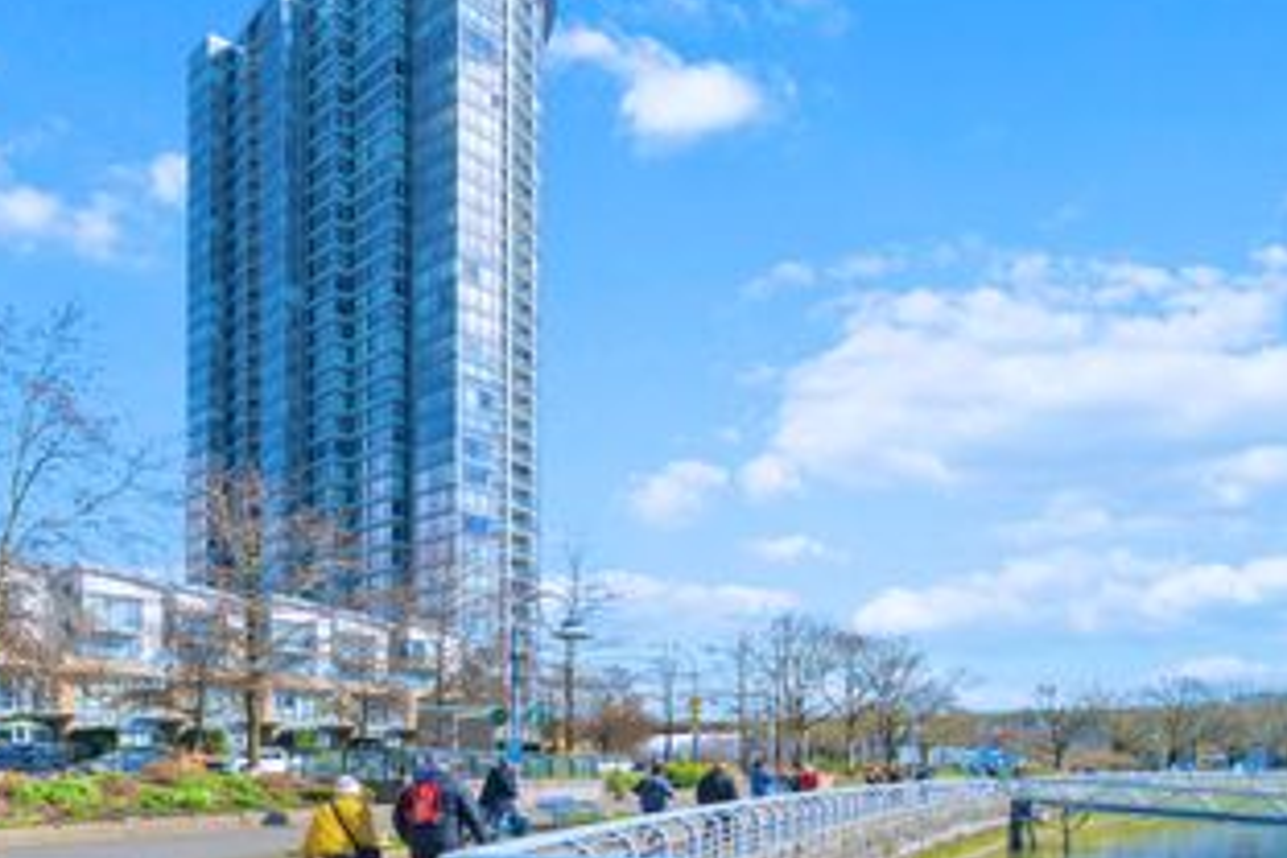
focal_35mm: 24
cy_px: 394
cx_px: 446
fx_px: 858
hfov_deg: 71.9
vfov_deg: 53.1
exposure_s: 1/250
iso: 100
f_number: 9
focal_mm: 10
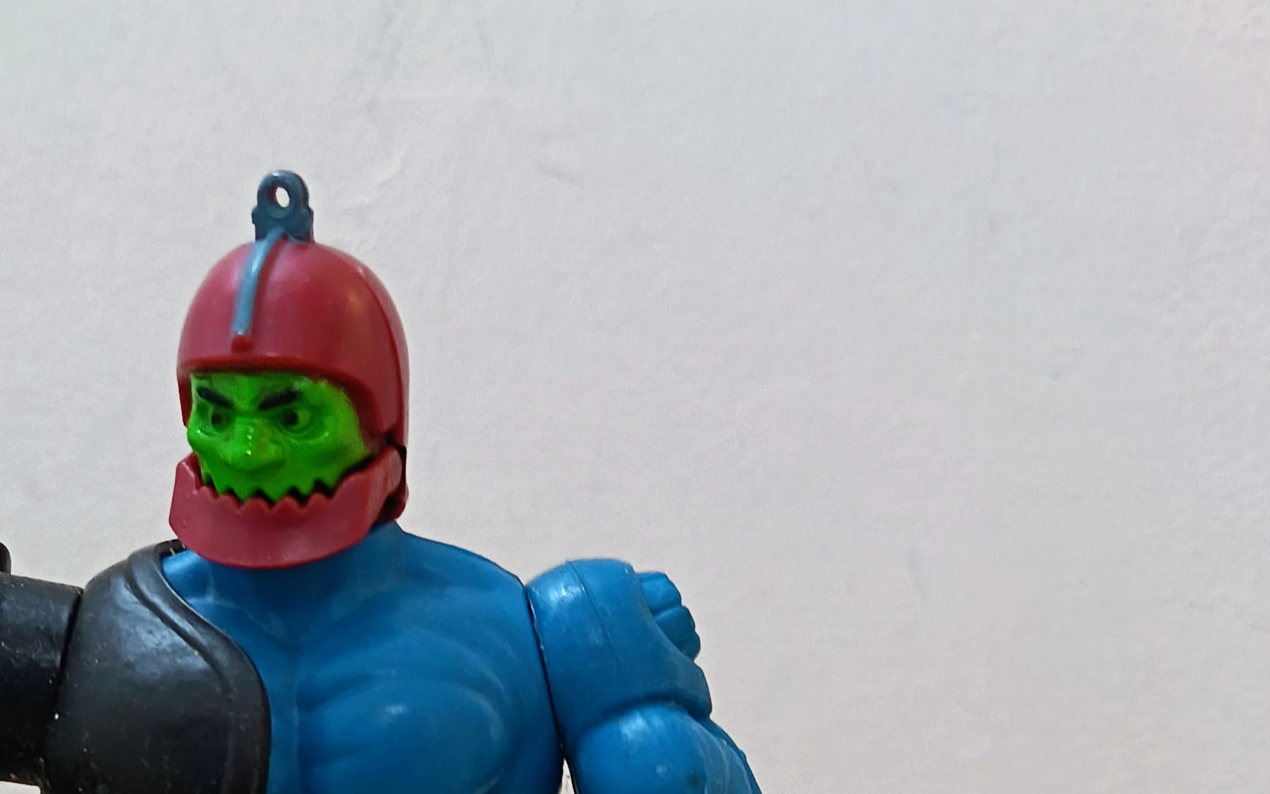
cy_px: 979
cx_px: 303
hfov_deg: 34.8
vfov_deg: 21.0
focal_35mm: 57
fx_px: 1973
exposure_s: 1/33.3
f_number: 1.75
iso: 2862
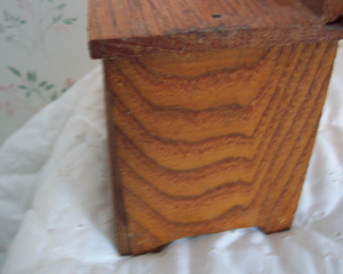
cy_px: 137
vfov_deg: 38.2
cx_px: 162
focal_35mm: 39
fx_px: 396
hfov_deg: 46.8
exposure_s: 1/30
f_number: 2.8
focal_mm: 5.6
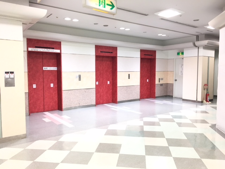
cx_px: 112
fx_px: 188
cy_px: 84
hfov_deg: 61.7
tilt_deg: -3.1
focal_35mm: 29
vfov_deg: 48.2
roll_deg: -0.3
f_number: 2.2
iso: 40
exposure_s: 1/30
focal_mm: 4.15
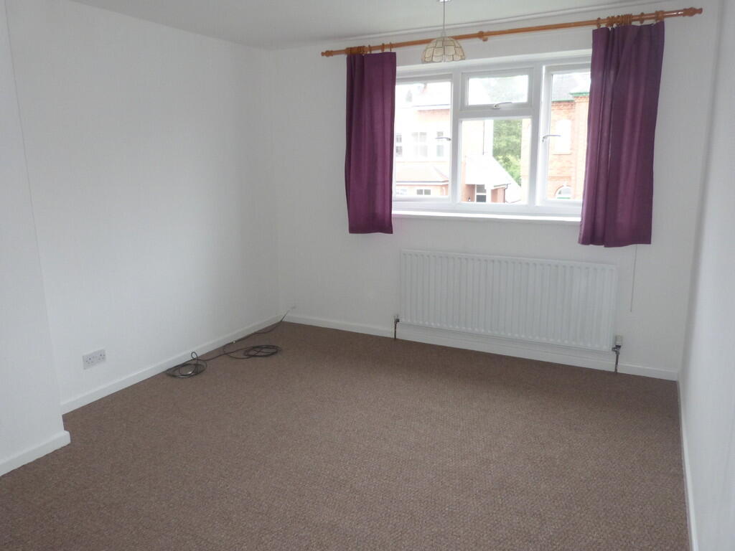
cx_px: 368
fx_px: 531
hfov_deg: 69.4
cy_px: 276
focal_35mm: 25
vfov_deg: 54.9
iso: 200
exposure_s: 1/60
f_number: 2.8
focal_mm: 4.5
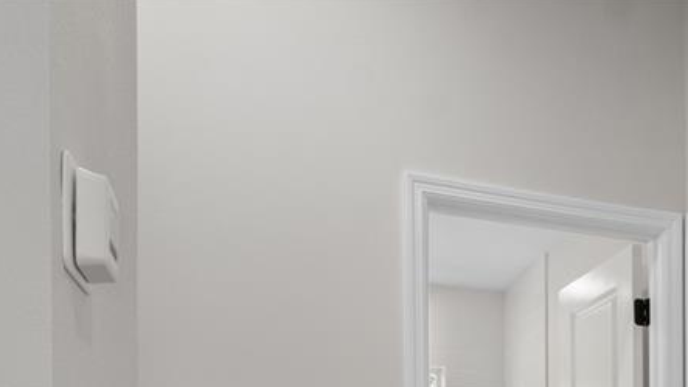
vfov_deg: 22.2
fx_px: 861
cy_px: 525
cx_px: 713
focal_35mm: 47
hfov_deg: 38.0
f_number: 8
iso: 640
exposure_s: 1/2
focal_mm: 13
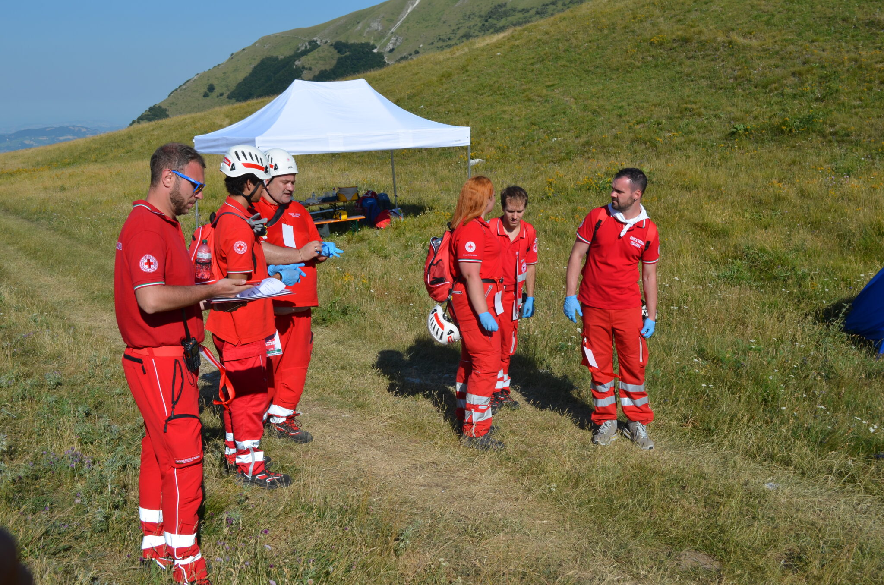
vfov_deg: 34.1
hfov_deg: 49.6
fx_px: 956
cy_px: 292
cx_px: 442
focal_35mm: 39
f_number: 8
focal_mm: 26
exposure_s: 1/250
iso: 100
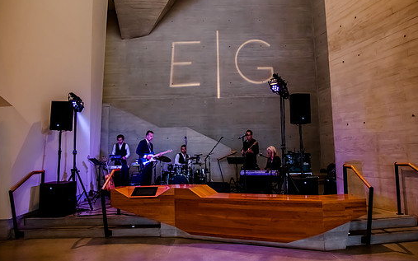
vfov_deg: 44.3
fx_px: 319
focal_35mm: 28
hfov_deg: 66.3
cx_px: 228
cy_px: 103
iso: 4000
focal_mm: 24
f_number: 4
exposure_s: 1/250
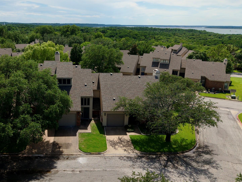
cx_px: 83
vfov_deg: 41.8
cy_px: 97
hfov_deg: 53.1
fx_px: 238
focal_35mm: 34
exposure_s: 1/120
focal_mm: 8.67
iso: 150
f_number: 1.8
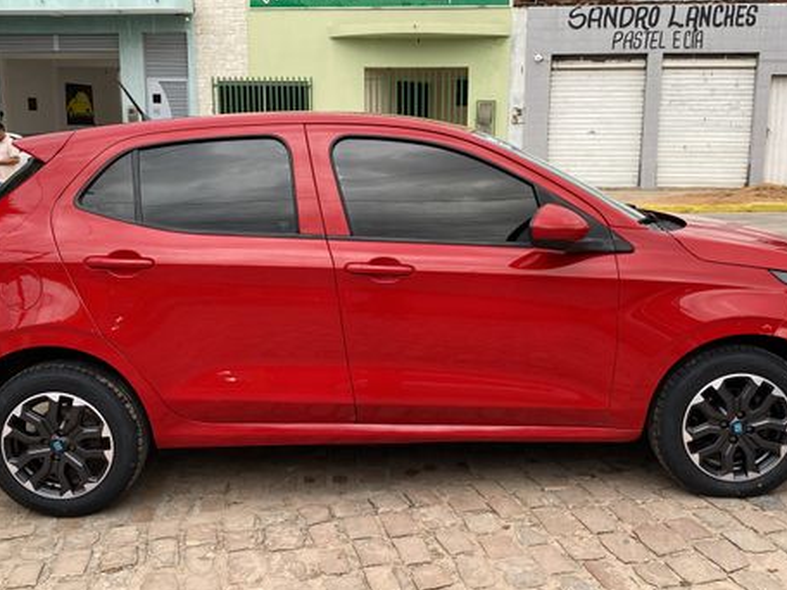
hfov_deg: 58.3
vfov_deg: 45.4
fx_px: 705
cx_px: 400
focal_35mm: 31
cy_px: 298
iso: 40
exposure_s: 1/59
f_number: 1.8
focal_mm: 4.25
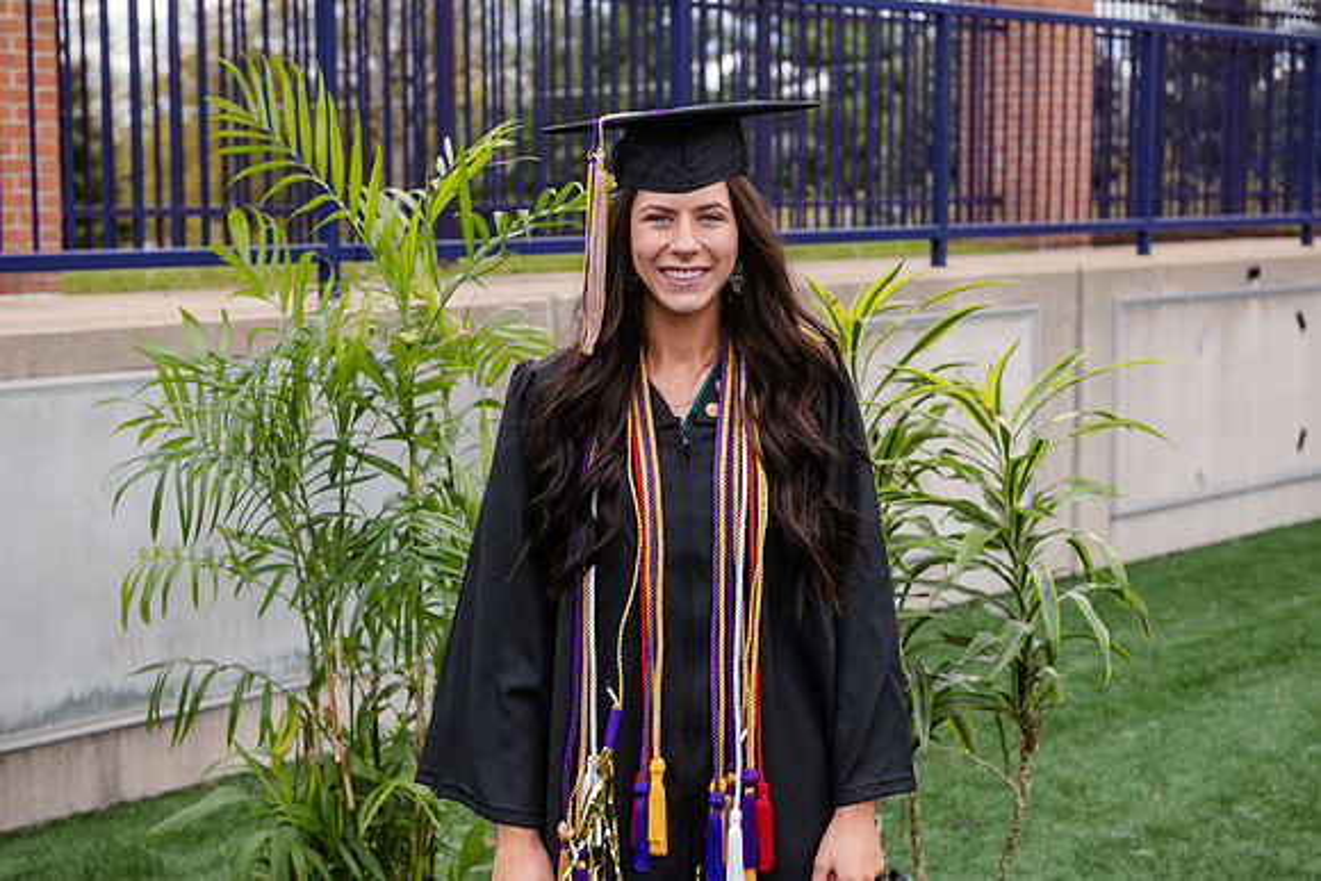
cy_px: 440
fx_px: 2422
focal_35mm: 66
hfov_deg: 30.5
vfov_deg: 20.6
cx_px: 660
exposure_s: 1/200
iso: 160
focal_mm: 66
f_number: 5.6
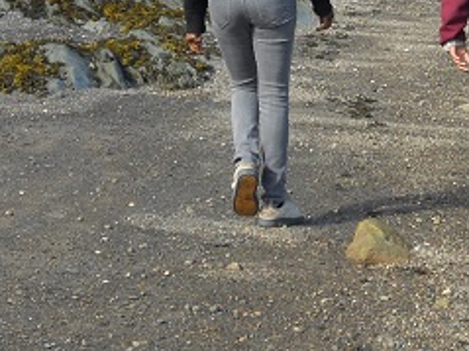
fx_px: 2397
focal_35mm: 177
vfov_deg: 8.3
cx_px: 443
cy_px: -38
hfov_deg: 11.1
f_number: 5.3
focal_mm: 11.7
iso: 80
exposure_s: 1/250
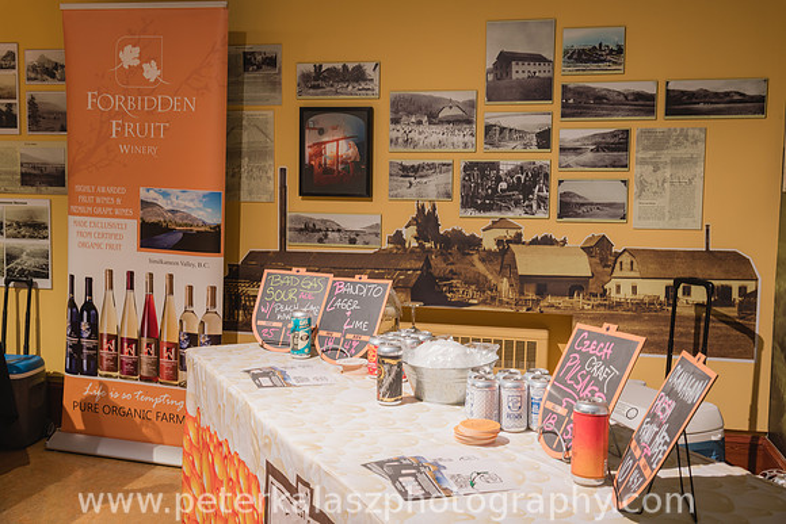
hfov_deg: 54.4
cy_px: 262
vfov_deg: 37.9
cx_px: 393
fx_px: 764
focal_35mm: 35
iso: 110
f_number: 8
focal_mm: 35
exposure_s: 1/1.67
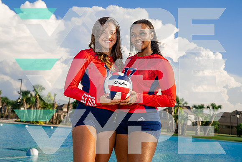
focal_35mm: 64
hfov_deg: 31.4
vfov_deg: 21.3
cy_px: 81
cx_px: 121
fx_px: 430
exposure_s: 1/250
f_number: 8
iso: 100
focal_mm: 64
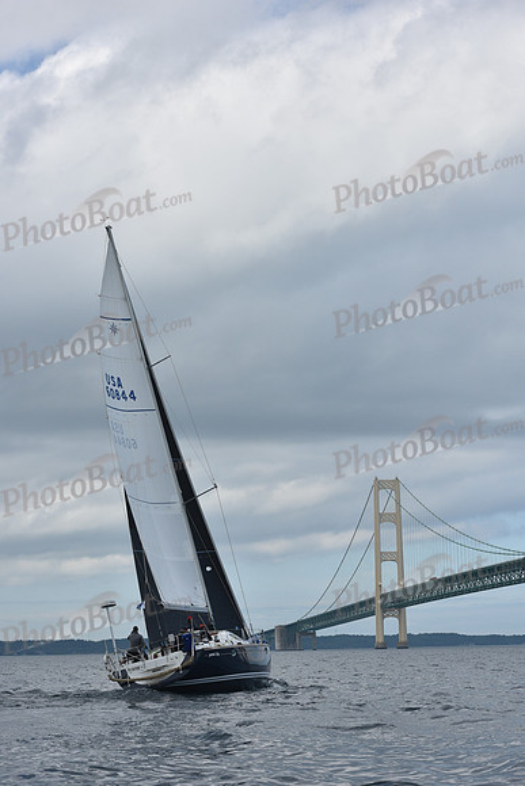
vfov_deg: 28.8
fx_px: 1530
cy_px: 393
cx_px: 262
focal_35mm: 70
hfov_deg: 19.5
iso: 250
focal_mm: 70
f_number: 9
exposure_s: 1/800
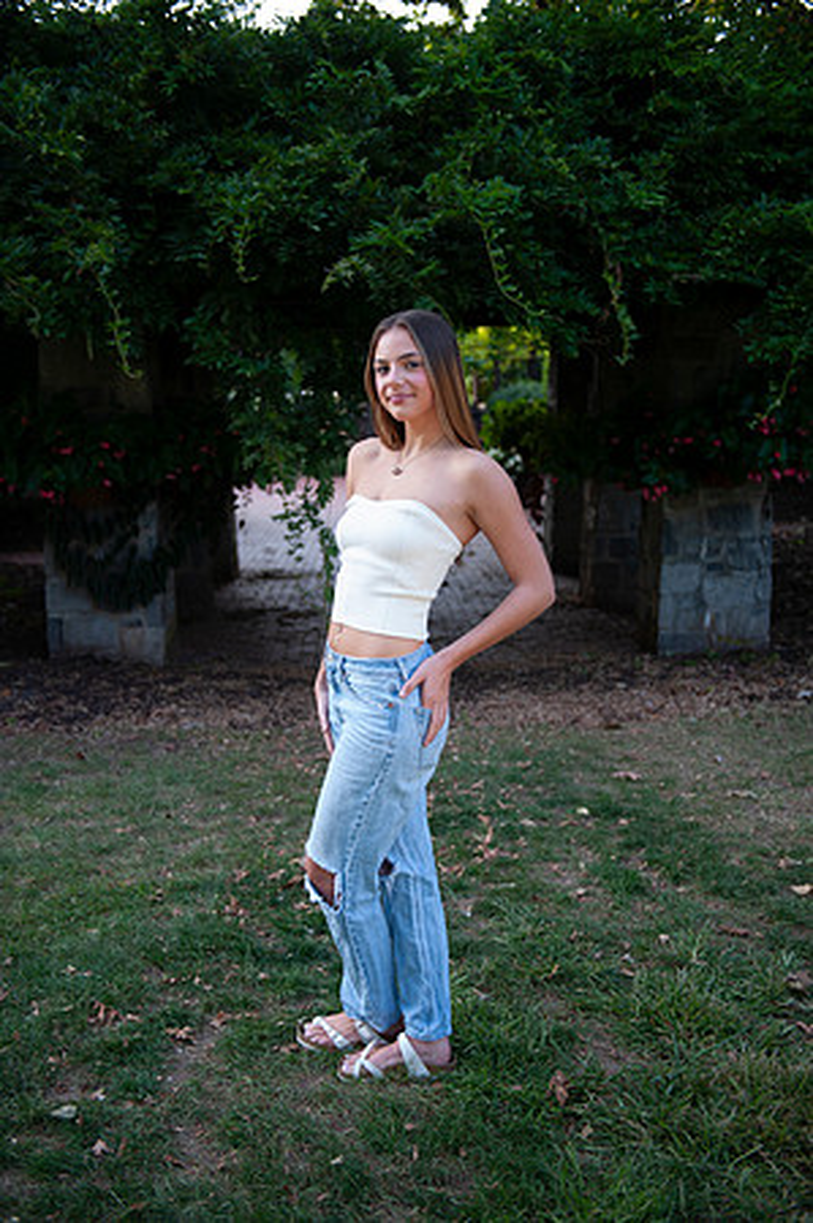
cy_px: 612
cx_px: 406
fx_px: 1358
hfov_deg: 33.3
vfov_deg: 48.5
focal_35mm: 40
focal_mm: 40
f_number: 2.8
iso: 100
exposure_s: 1/200
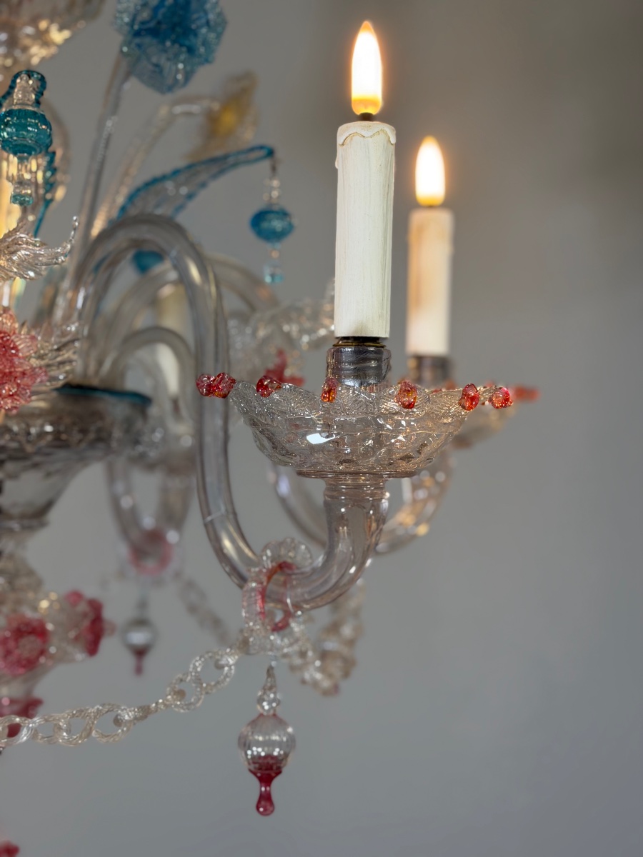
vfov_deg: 39.7
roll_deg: -0.9
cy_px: 428
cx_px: 322
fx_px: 1189
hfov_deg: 30.3
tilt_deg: +6.2
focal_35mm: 48
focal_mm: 6.76
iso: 64
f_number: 1.78
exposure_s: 1/100
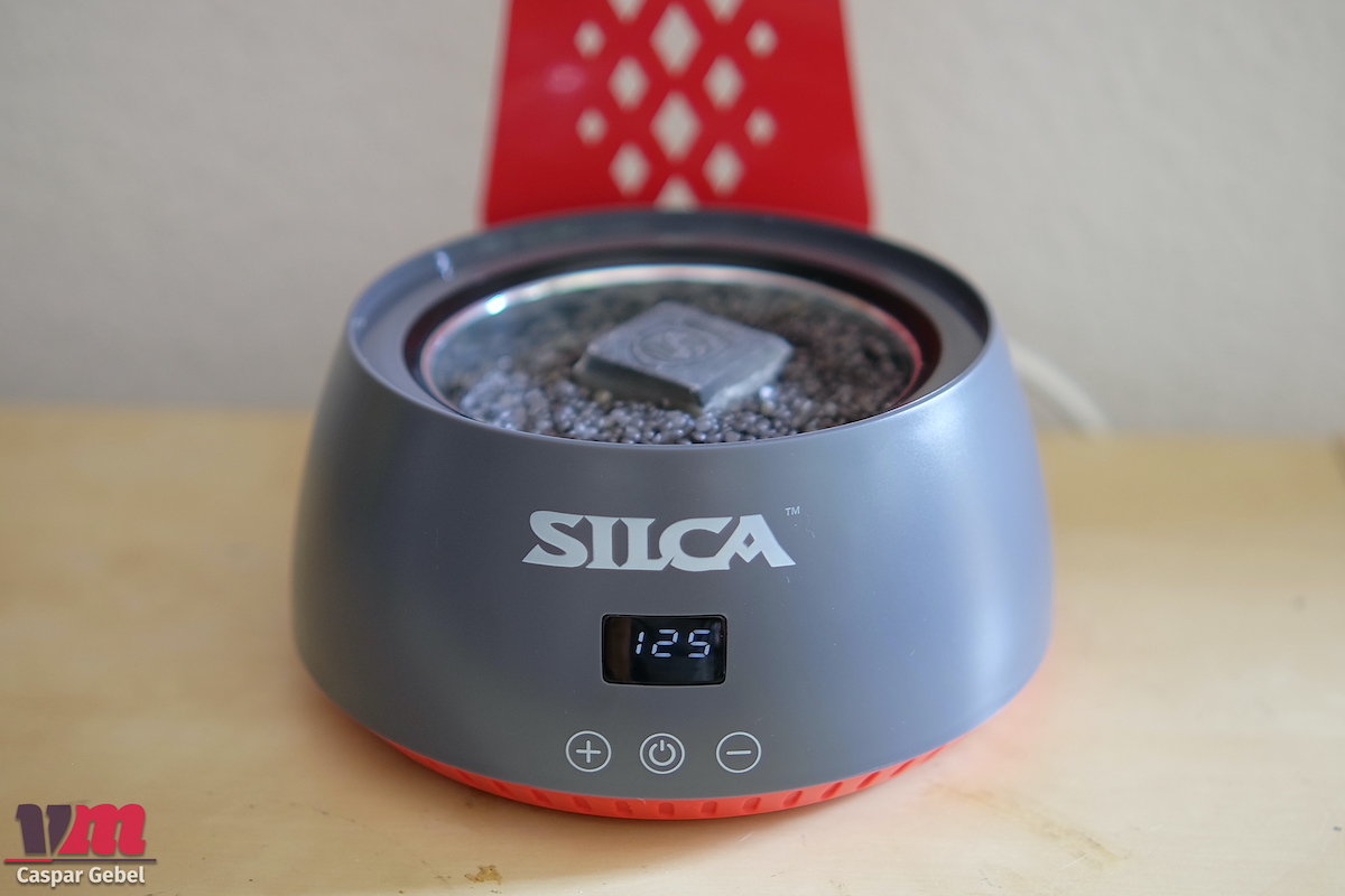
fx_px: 1868
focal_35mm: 50
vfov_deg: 27.0
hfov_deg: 39.6
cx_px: 672
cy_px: 448
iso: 200
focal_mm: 33
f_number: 1.4
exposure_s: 1/100
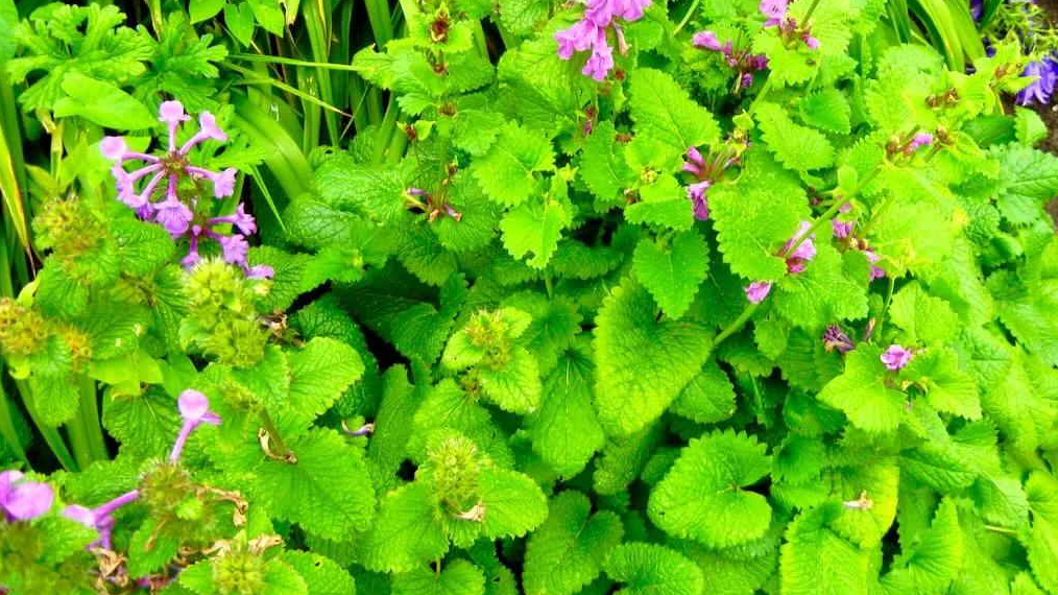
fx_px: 926
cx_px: 532
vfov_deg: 35.4
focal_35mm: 33
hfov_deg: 59.5
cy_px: 221
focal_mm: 5.4
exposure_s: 1/470
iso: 160
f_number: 3.5
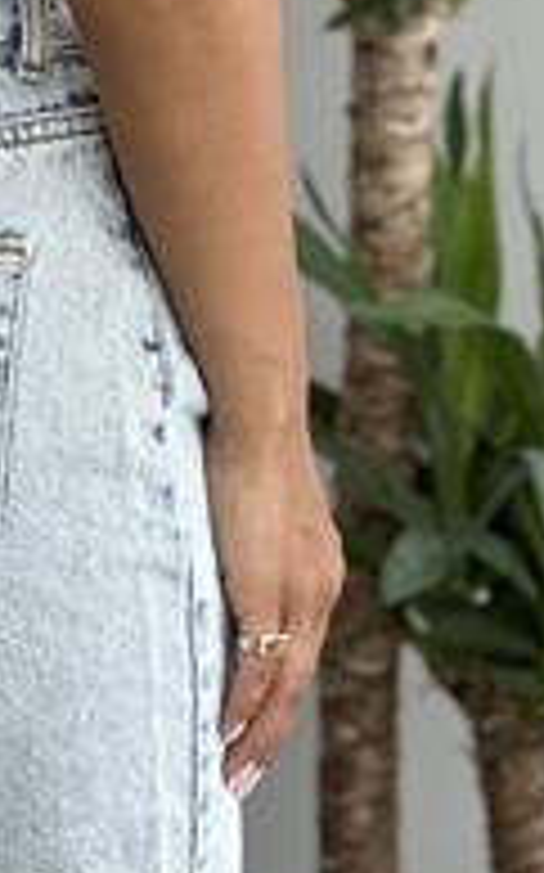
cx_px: -103
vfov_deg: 12.0
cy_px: 569
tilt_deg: -13.3
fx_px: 4134
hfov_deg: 7.5
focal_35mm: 174
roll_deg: +0.0
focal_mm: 9
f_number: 2.8
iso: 80
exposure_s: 1/100
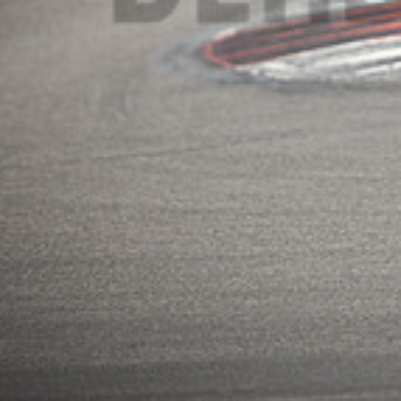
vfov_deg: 1.7
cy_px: -49
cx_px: 704
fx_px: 13578
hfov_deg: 1.7
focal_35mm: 1036
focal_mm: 200
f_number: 2.8
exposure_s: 1/1600
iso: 125
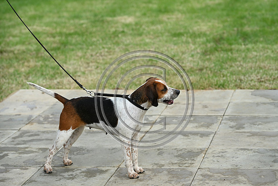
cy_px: 93
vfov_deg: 12.2
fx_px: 865
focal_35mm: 112
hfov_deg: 18.3
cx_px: 139
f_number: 4.5
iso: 400
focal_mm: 112
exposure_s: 1/1000
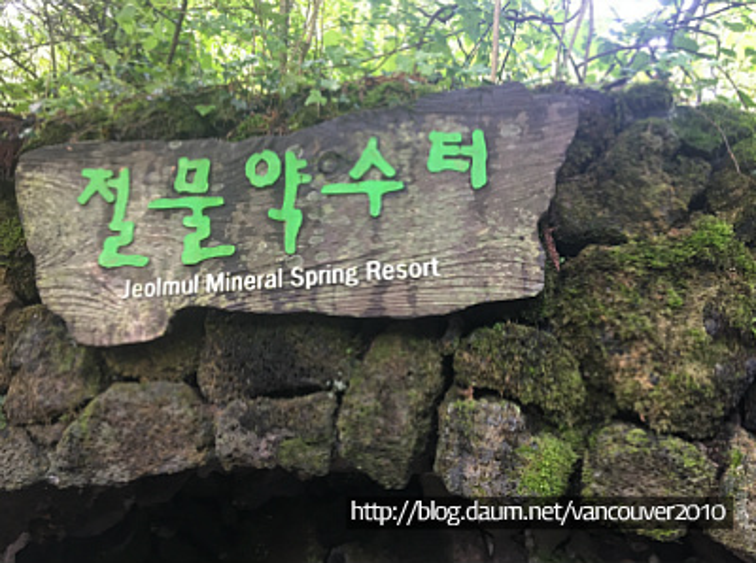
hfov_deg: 61.8
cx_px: 378
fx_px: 632
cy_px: 282
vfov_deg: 48.0
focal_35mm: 29
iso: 80
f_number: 2.2
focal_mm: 4.15
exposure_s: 1/30
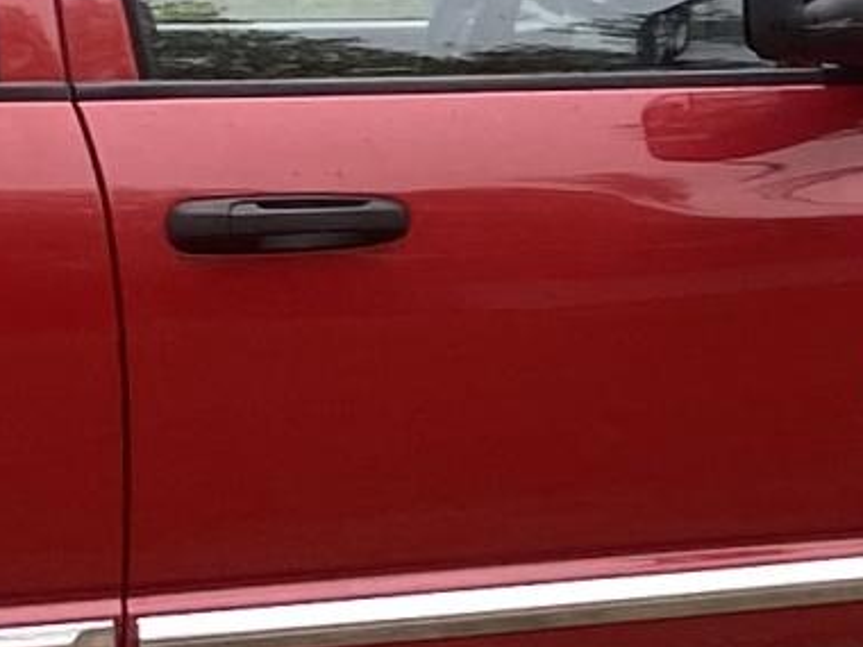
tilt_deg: -7.1
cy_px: 157
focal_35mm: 205
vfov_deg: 7.2
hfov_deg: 7.4
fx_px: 5111
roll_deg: +0.0
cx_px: 3273
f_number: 1.8
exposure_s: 1/315
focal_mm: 4.25
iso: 32
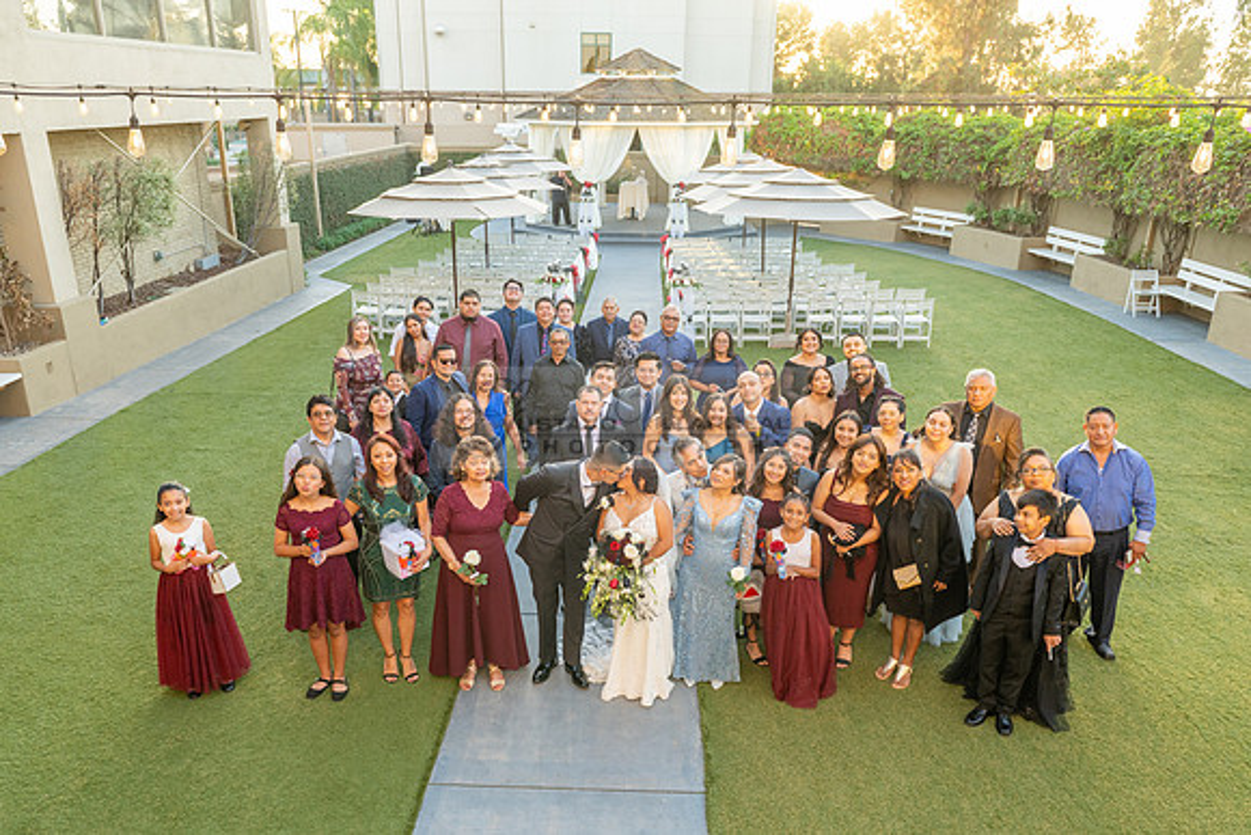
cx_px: 588
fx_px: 924
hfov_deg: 68.1
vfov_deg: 48.5
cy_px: 463
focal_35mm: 27
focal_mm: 24
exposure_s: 1/200
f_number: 5.6
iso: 500
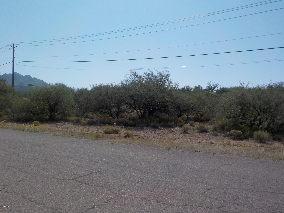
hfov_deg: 60.0
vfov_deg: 46.8
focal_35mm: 30
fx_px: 246
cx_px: 142
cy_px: 106
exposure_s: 1/2000
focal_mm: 4.1
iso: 125
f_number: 3.3
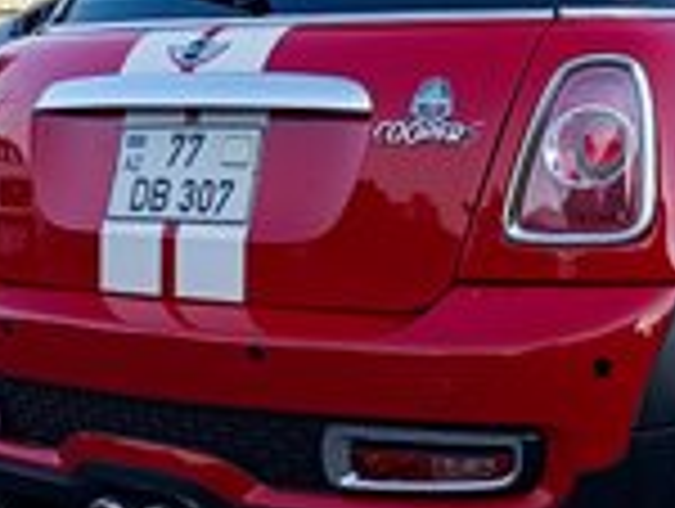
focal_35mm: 80
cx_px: 594
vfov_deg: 18.3
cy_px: 90
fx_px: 1562
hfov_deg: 23.8
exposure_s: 1/198
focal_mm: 6.11
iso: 50
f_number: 1.65
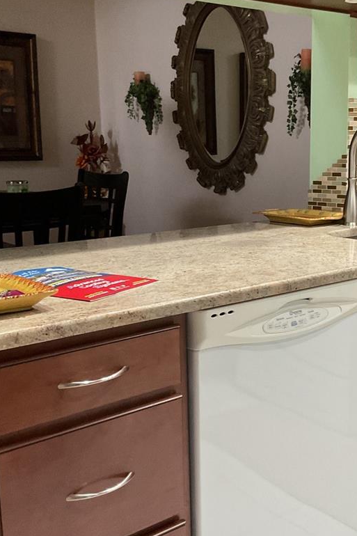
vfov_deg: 41.9
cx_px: 243
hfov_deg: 28.4
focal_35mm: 47
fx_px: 699
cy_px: 281
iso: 200
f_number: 1.8
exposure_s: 1/60
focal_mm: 3
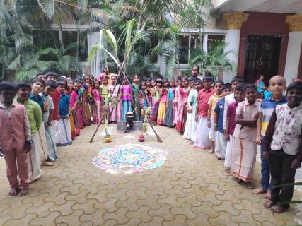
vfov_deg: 63.4
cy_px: 118
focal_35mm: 21
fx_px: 183
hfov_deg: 79.0
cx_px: 154
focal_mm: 3.94
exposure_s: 1/100
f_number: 1.9
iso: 100
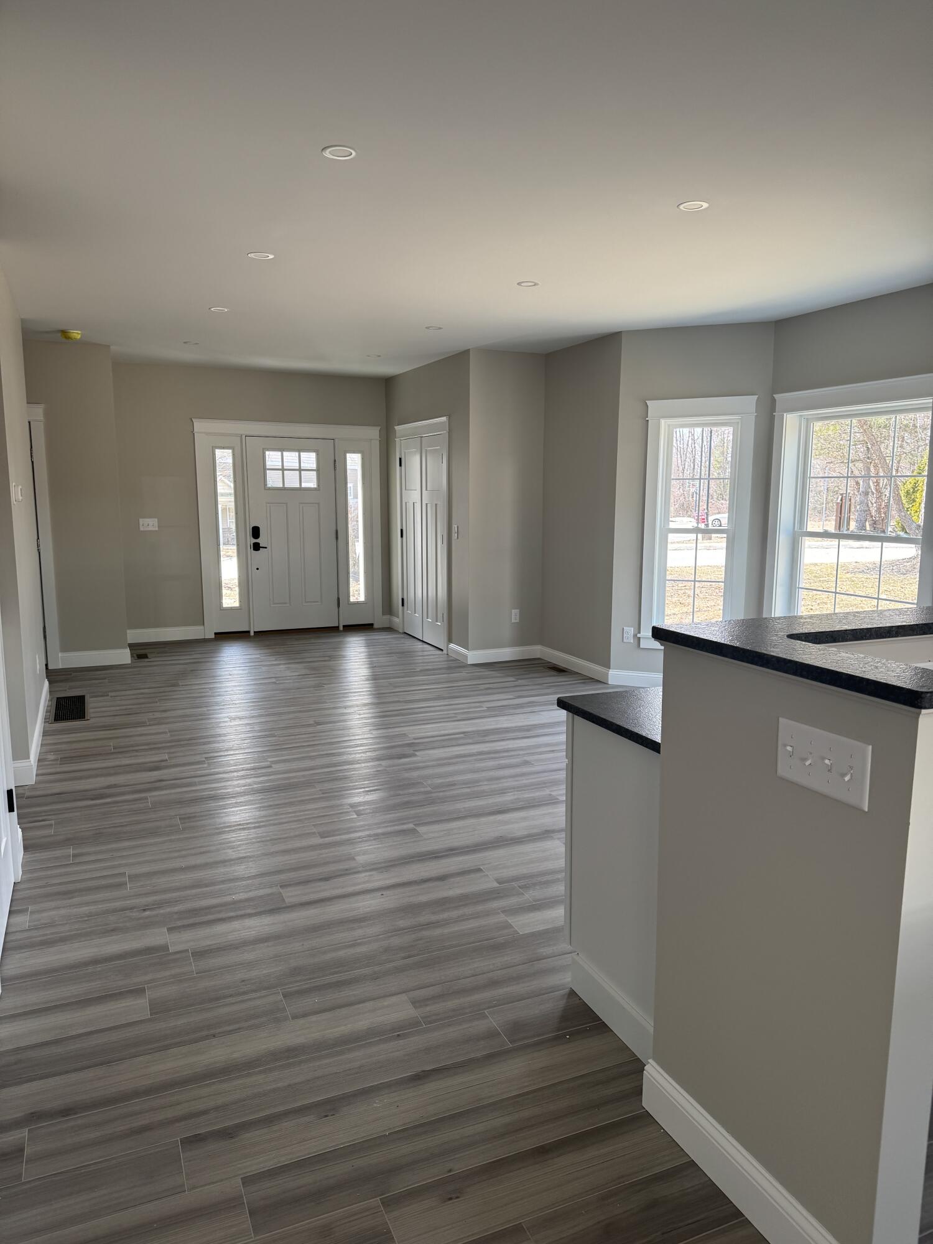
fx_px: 862
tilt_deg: -7.2
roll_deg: +1.0
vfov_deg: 71.6
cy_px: 622
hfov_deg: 56.8
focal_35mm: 24
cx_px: 466
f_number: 1.78
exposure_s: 1/142
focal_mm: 6.76
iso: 100
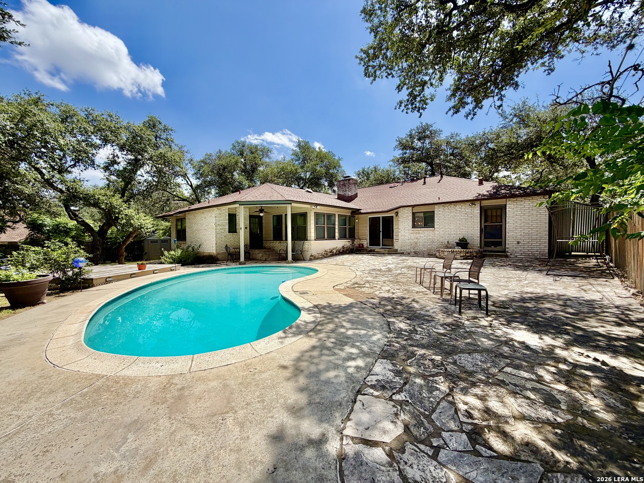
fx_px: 260
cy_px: 242
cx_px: 322
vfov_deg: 85.7
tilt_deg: -0.5
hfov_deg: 102.1
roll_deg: -0.1
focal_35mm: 14
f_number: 2.2
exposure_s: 1/1017
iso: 20
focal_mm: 2.22
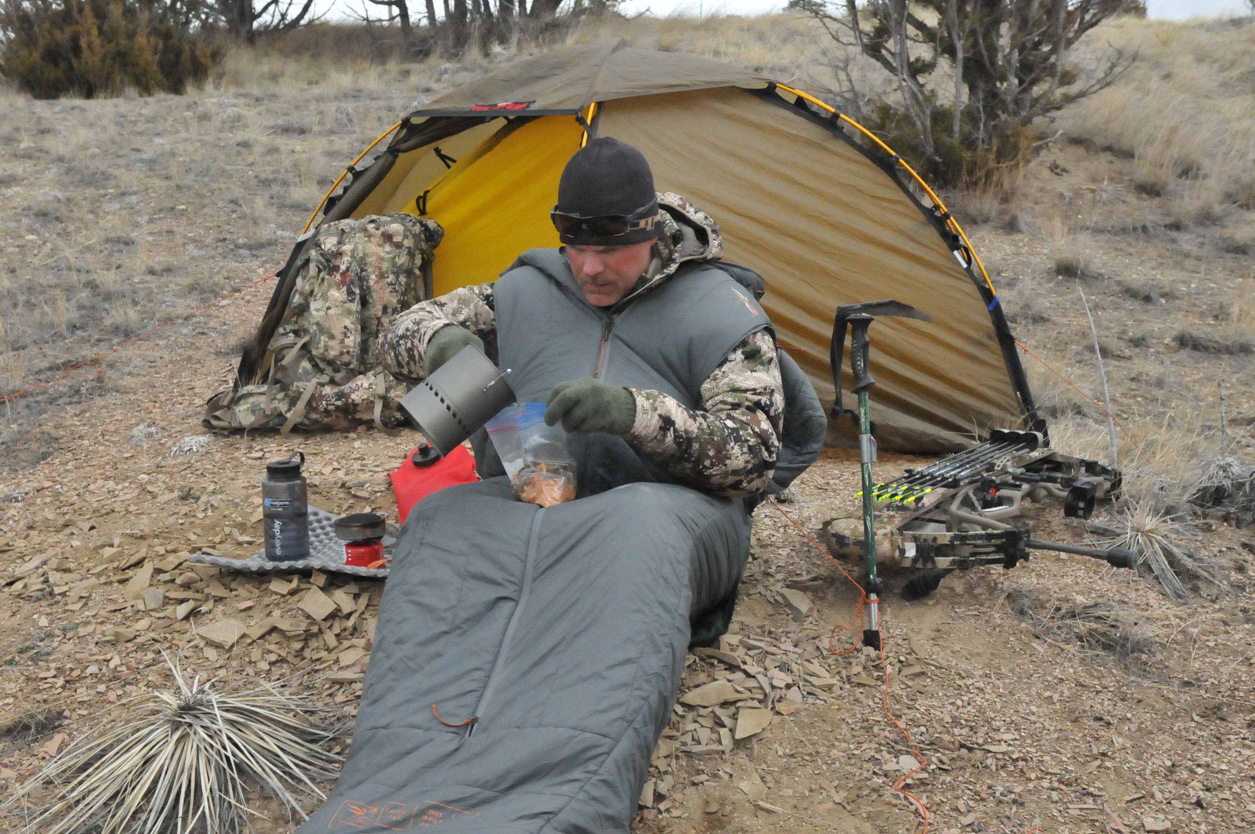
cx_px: 628
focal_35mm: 36
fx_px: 1253
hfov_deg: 53.2
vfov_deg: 36.8
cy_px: 417
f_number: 7.1
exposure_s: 1/3200
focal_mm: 24
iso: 3200
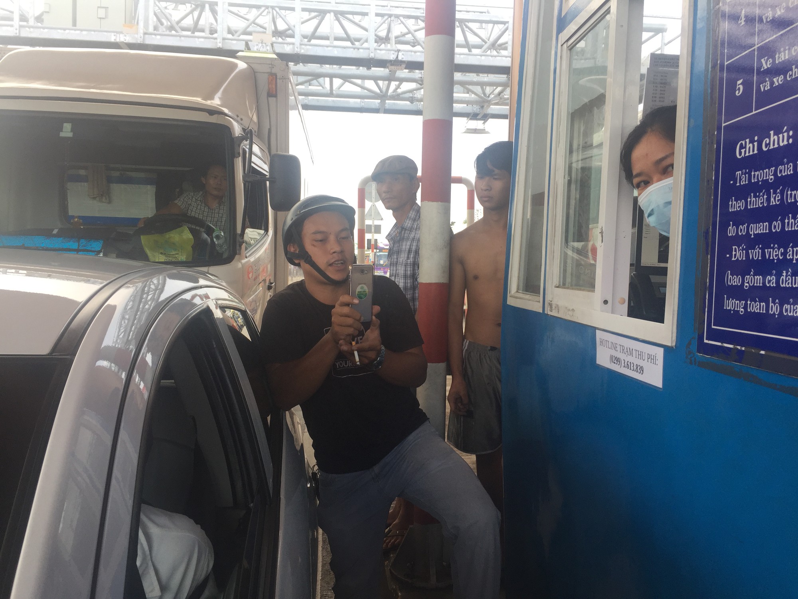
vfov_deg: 48.2
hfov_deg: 61.7
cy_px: 300
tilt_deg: -2.5
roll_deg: -2.8
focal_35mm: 29
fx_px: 669
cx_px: 399
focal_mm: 4.15
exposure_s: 1/134
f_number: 2.2
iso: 32
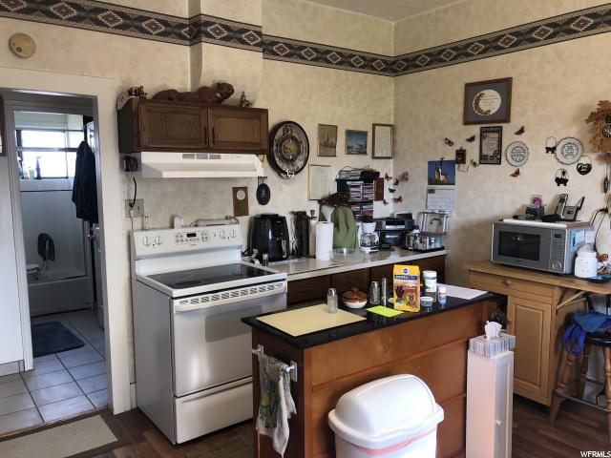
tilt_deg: -5.4
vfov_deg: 49.7
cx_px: 306
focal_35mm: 28
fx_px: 494
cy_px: 229
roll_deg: +0.7
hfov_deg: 63.4
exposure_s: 1/24
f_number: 1.8
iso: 32
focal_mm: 4
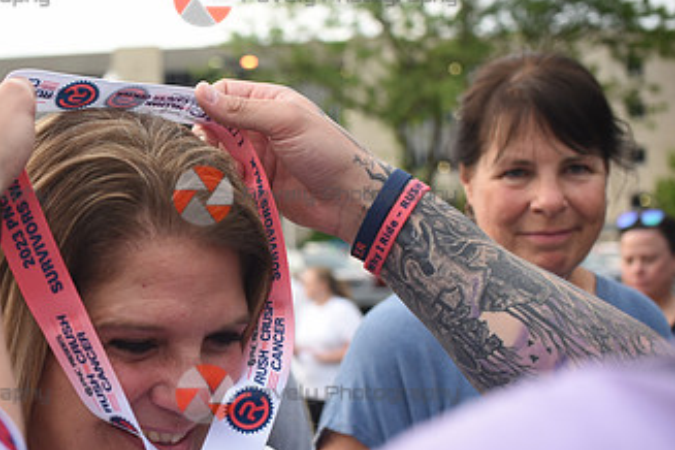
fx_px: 1162
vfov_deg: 21.8
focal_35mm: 62
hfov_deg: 31.5
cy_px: 325
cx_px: 130
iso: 640
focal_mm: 35
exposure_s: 1/400
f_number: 5
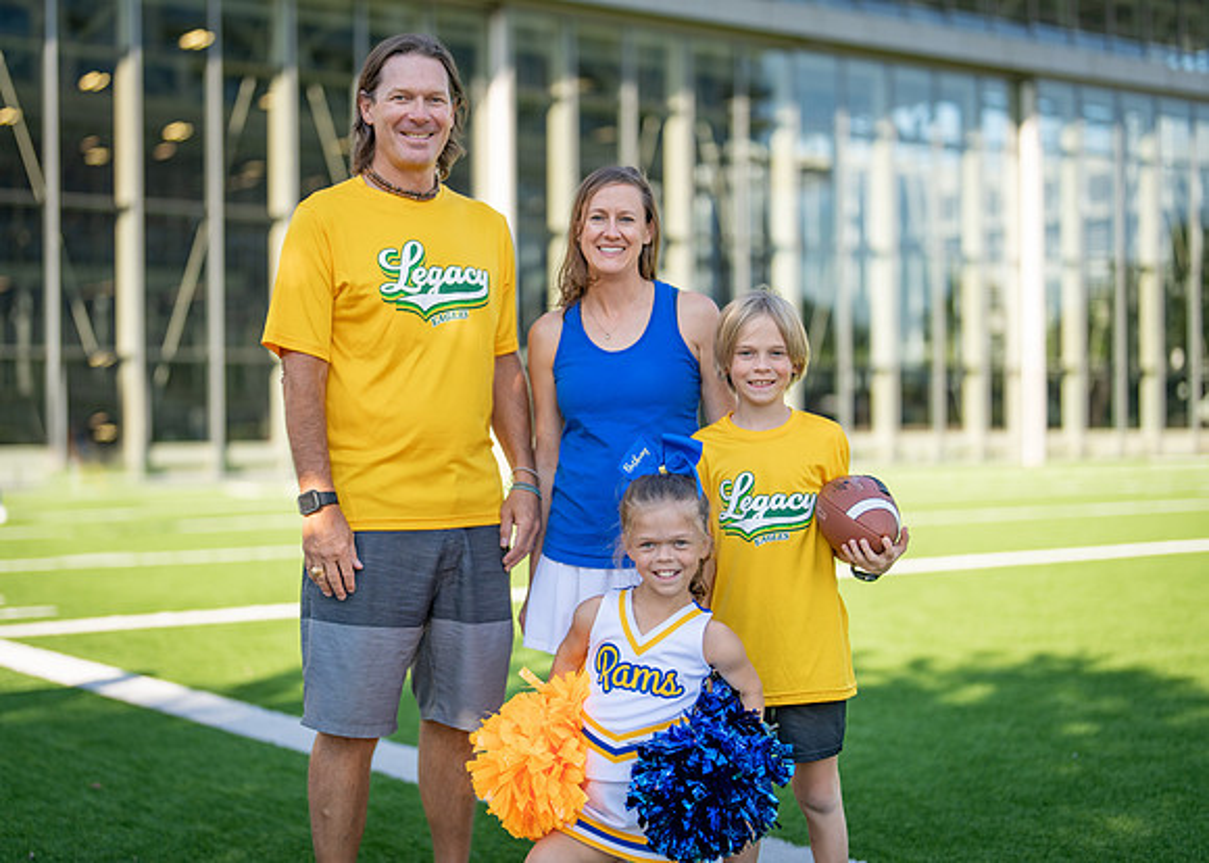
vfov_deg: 25.5
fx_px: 1904
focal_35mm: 55
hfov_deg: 35.2
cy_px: 426
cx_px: 553
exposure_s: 1/3200
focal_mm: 50
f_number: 1.2
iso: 100
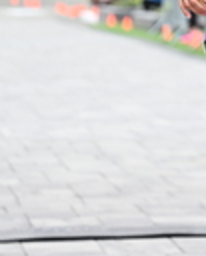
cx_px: 313
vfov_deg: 6.2
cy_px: -100
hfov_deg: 5.0
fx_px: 2324
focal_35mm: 306
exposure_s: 1/1600
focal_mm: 76
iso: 640
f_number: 2.8
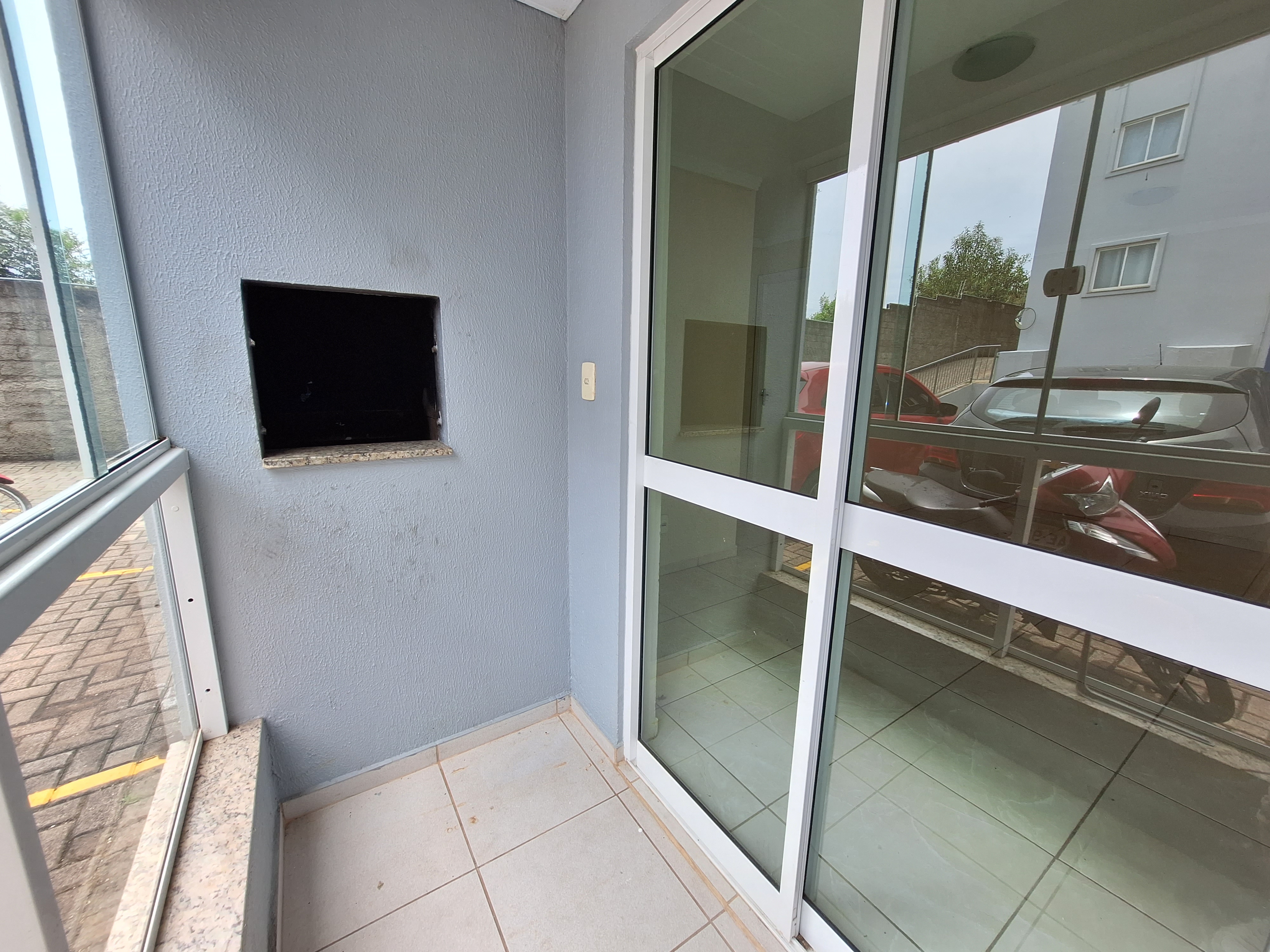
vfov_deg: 89.9
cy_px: 476
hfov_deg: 106.2
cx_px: 635
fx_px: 477
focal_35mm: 13
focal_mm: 1.74
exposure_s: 1/176
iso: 40
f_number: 2.2
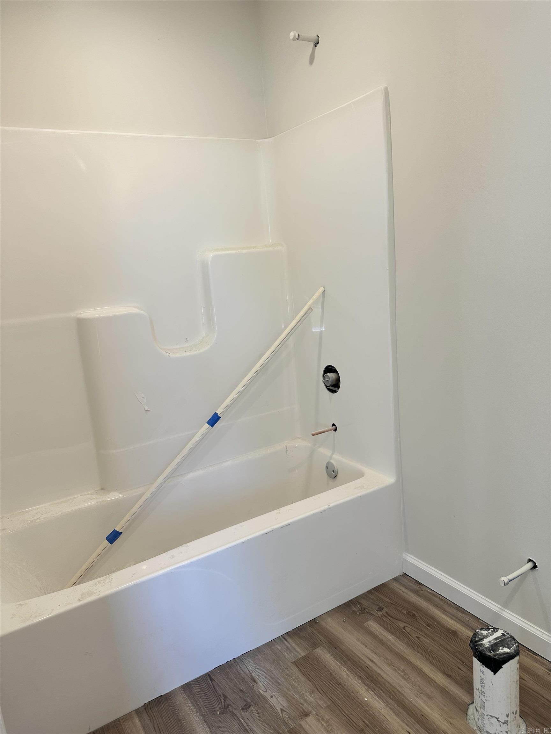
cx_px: 276
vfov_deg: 71.6
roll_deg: +4.9
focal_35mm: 24
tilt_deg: -11.2
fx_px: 509
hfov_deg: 56.8
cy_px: 367
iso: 80
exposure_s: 1/120
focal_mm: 6.86
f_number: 1.78
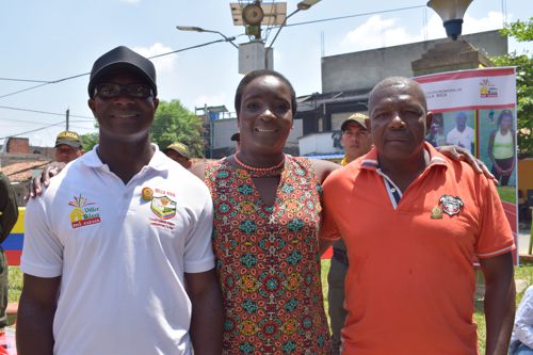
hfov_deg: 53.1
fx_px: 533
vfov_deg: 36.8
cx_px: 266
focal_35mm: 36
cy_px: 178
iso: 200
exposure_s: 1/320
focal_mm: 24
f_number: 9
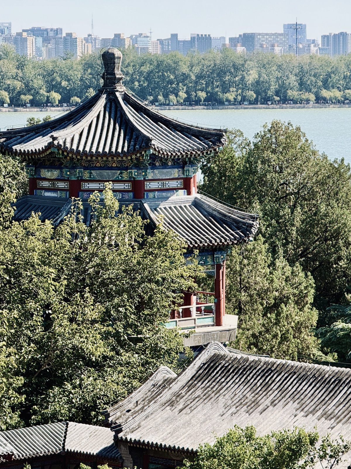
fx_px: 1622
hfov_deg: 12.3
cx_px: 176
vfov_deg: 16.4
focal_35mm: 120
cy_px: 234
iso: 64
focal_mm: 15.7
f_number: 2.8
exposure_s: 1/767
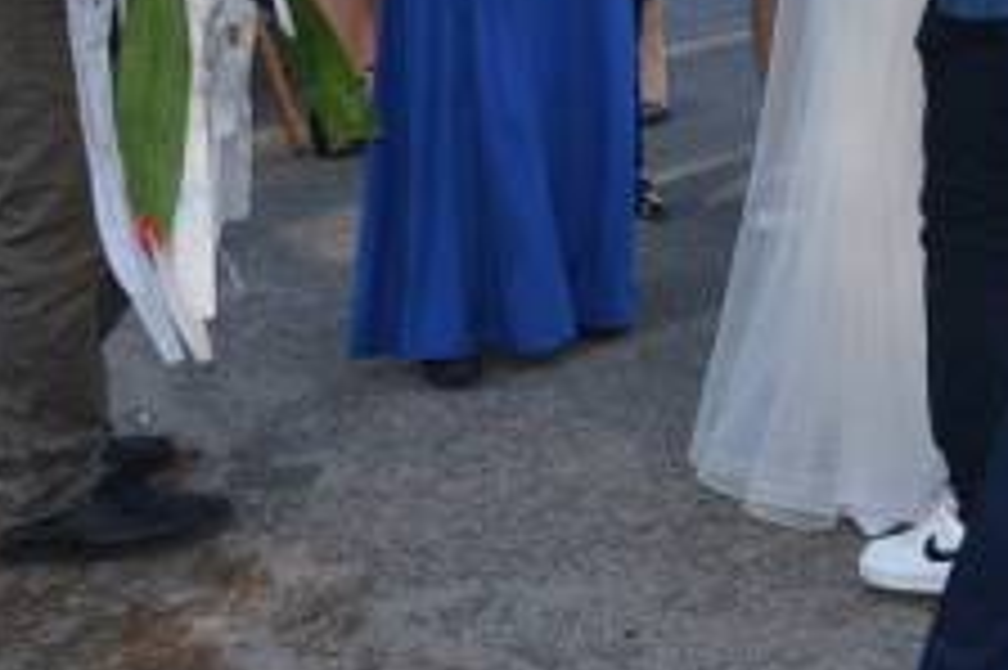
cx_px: 1490
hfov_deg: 16.0
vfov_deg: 11.4
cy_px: -97
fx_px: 3301
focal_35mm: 118
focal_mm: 22
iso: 100
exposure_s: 1/200
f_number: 4
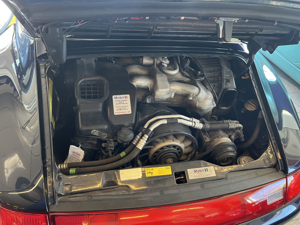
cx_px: 150
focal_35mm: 26
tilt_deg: -41.6
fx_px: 225
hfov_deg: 67.3
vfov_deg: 53.1
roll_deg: -9.3
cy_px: 112
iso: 200
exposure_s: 1/50
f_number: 1.6
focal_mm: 5.1
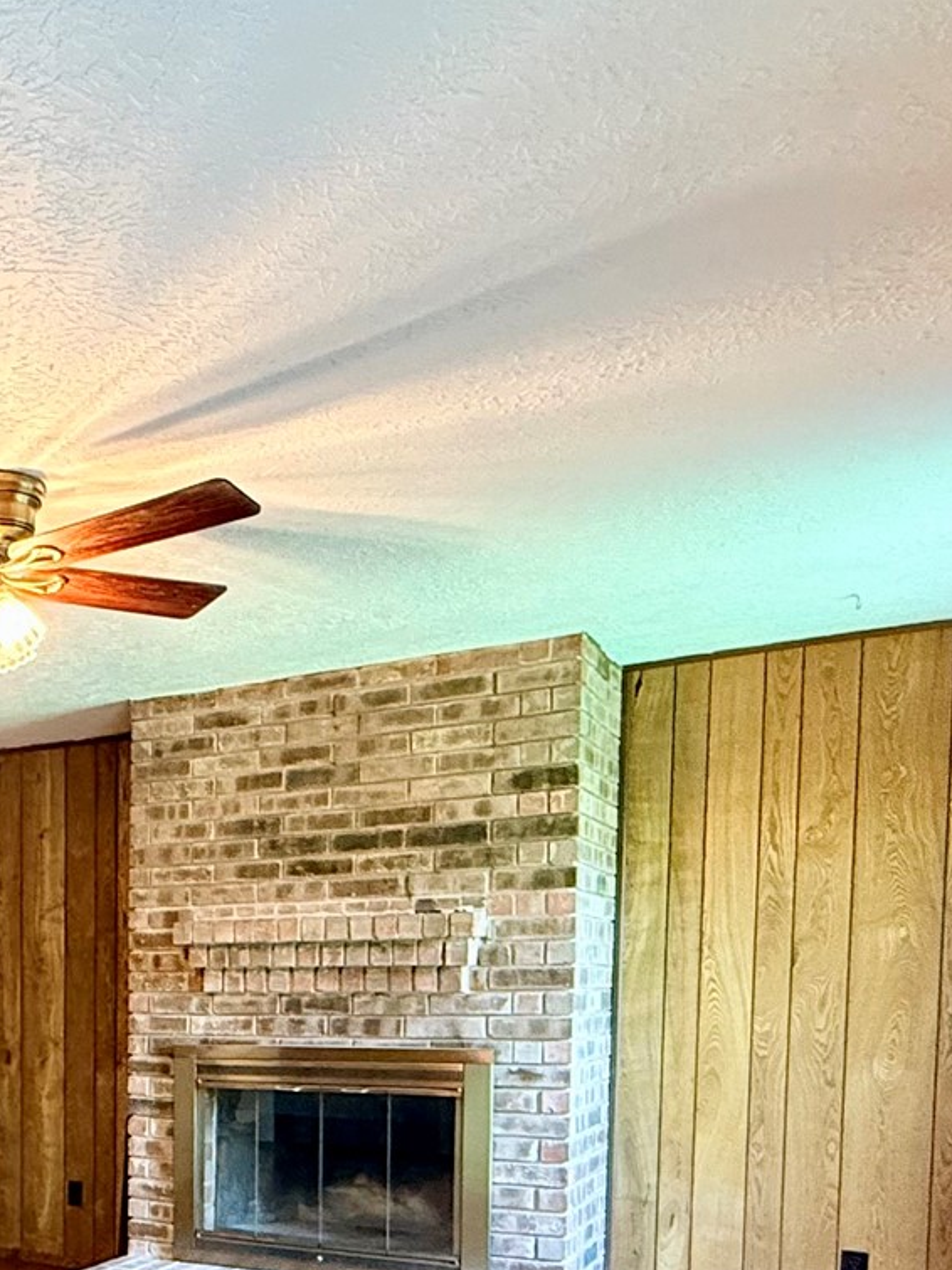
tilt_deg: -4.1
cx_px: -232
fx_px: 1394
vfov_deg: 45.7
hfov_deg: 30.9
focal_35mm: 38
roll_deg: +0.1
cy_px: 1070
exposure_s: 1/60
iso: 500
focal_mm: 2.22
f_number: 2.2
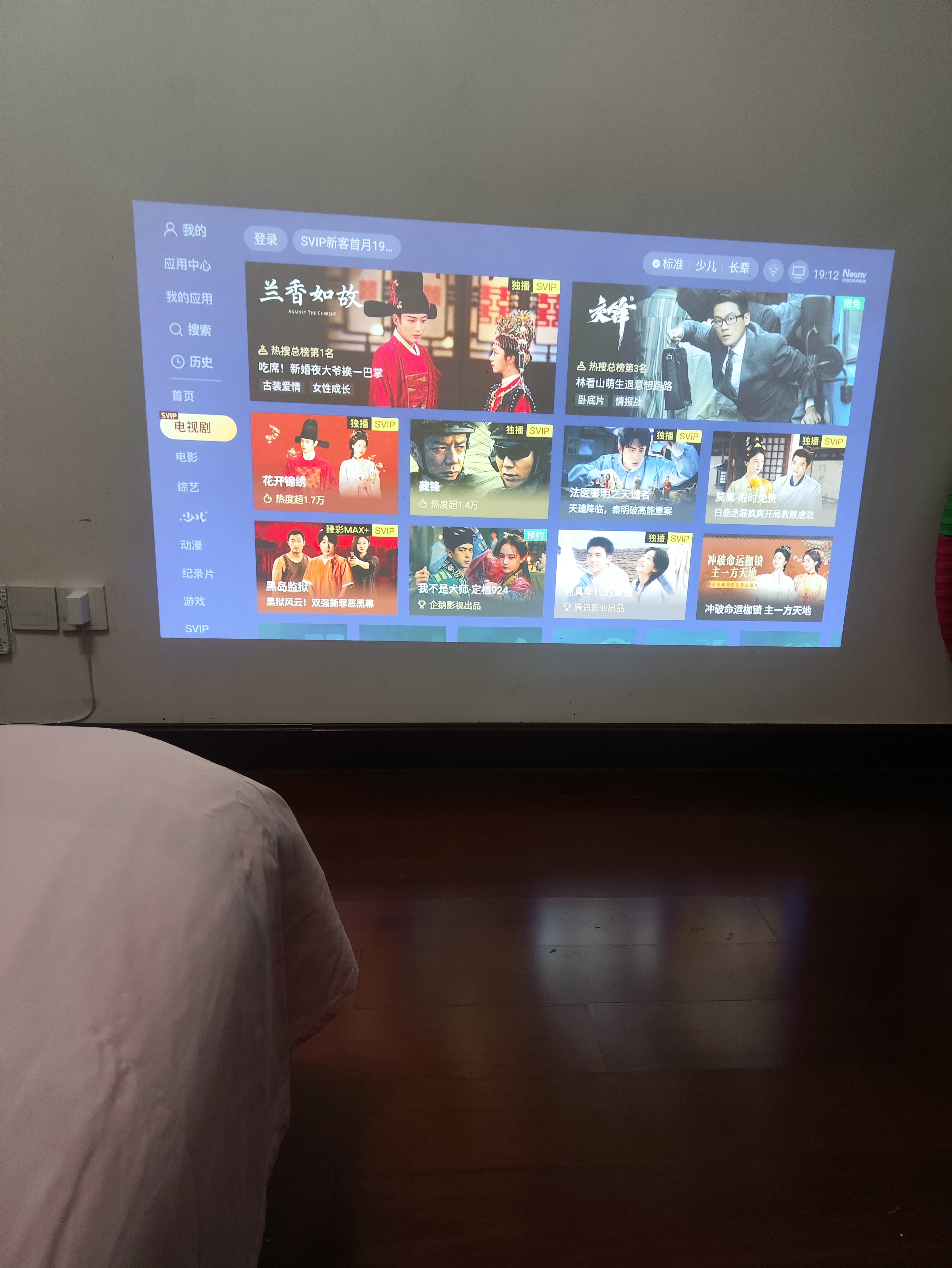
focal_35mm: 24
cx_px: 476
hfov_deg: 56.9
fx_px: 879
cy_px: 634
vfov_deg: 71.6
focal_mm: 4.68
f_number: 1.8
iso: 210
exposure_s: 1/33.3
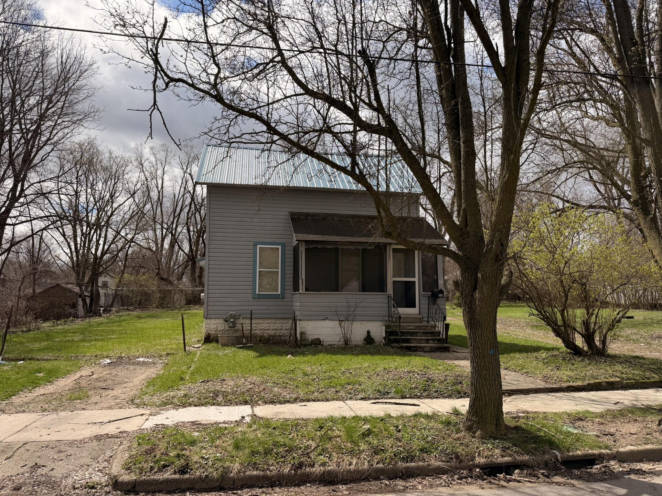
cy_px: 248
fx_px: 459
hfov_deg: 71.6
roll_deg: -0.6
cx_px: 331
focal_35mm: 24
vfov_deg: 56.8
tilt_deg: +9.2
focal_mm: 6.76
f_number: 1.78
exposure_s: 1/8130
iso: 100
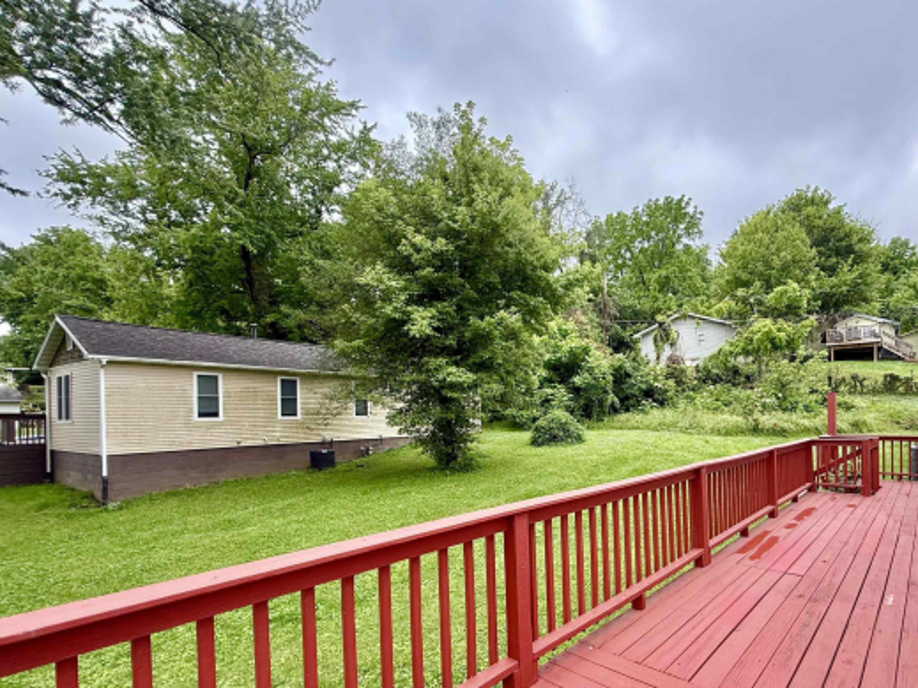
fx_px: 477
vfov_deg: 70.8
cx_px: 586
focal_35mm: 18
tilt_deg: +0.5
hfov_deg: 85.7
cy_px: 416
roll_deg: -0.9
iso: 64
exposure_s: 1/439
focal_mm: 2.22
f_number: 2.2
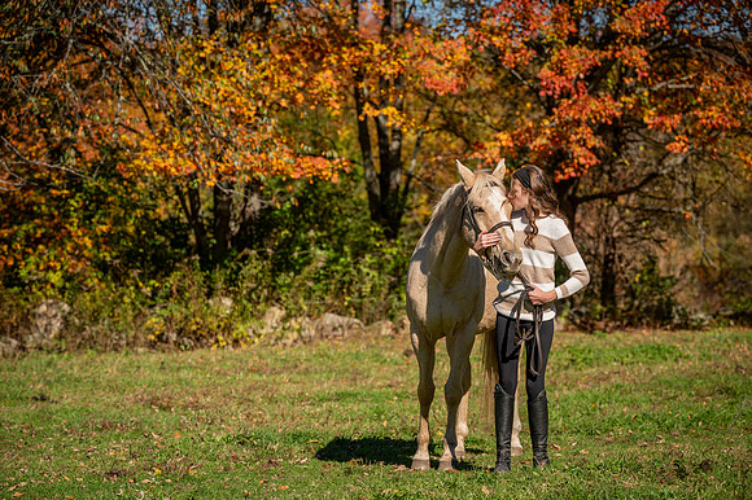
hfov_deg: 21.7
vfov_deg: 14.5
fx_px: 1962
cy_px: 250
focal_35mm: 94
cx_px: 376
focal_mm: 94
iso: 100
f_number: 4
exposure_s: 1/2500
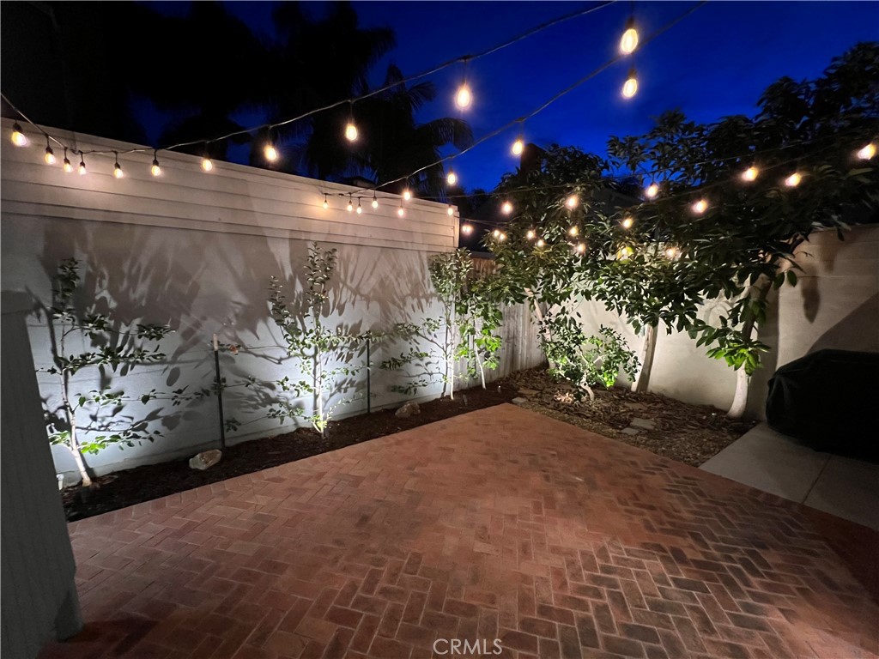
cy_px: 330
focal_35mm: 13
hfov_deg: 106.2
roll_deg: +0.3
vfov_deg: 89.9
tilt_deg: -5.8
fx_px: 330
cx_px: 440
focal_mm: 1.57
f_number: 1.8
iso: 800
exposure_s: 1/40
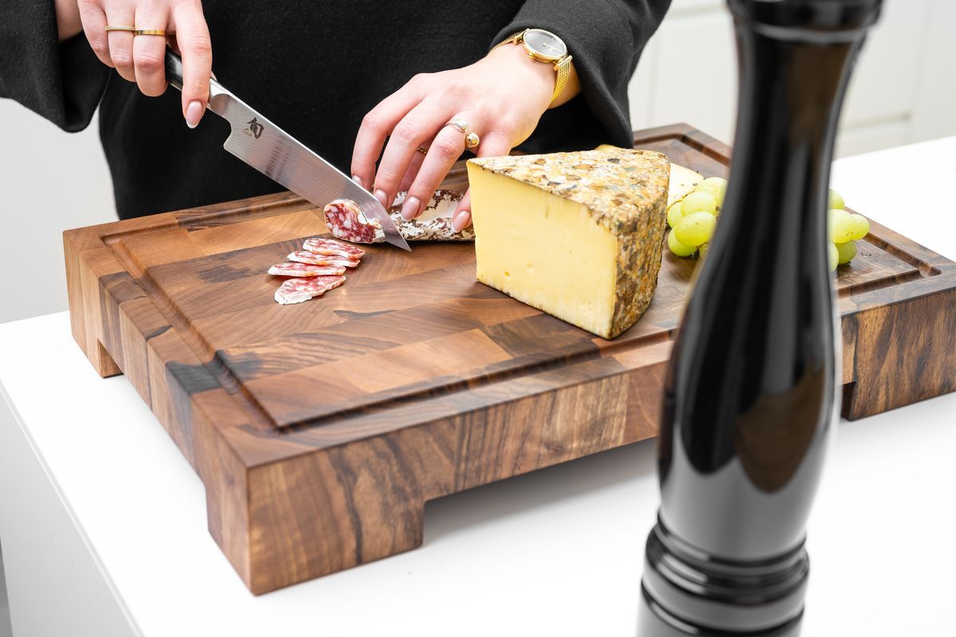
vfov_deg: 27.0
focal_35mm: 50
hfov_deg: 39.6
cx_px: 478
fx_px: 1328
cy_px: 318
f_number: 5
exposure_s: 1/160
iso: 40
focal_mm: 50
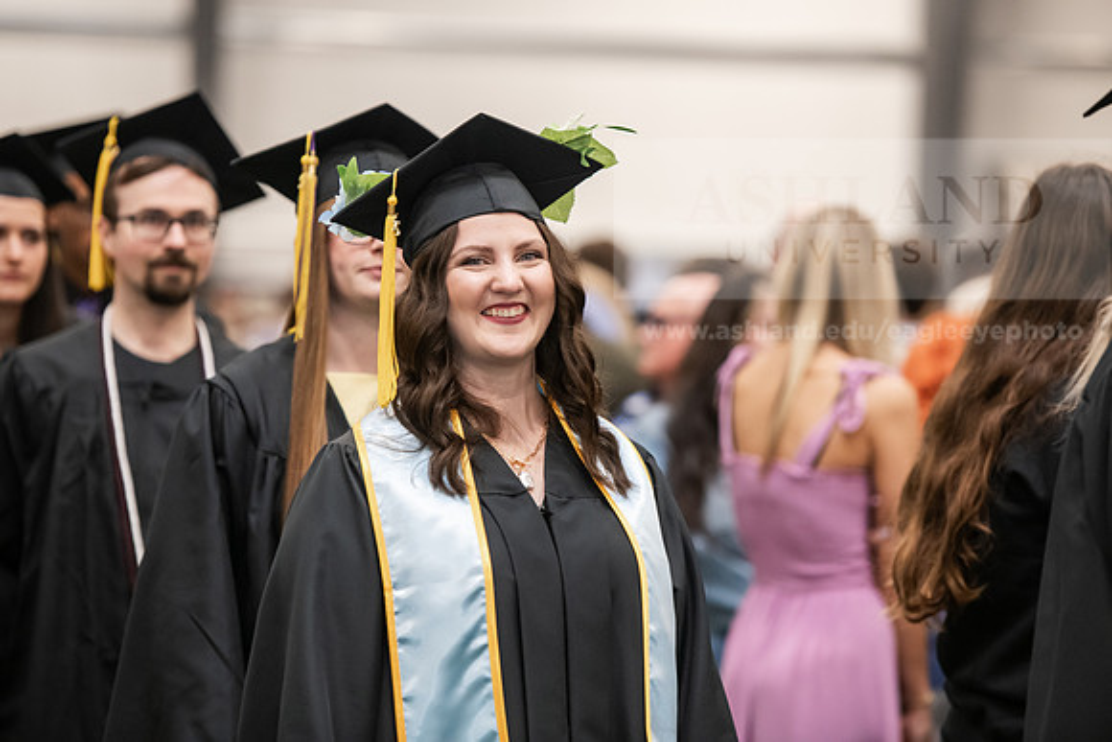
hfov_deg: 12.4
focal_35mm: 165
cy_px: 371
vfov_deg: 8.3
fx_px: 5098
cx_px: 556
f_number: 3.2
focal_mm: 165
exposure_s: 1/200
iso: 2500
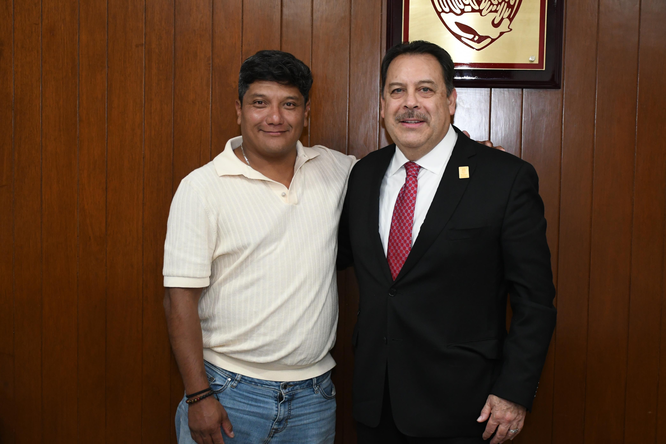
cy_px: 222
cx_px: 333
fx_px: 1054
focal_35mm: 57
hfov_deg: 35.1
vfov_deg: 23.8
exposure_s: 1/125
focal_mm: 38
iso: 2500
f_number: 4.2
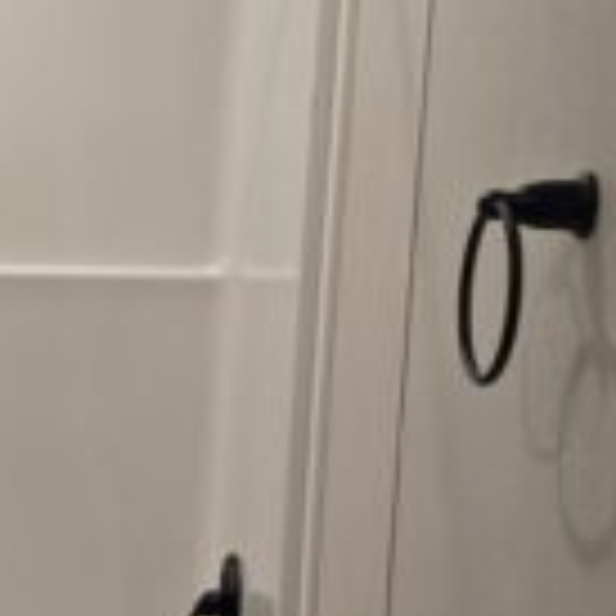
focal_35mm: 89
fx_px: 1792
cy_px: 472
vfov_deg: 19.4
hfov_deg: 16.5
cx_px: -472
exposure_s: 1/120
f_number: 1.7
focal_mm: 6.3
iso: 125
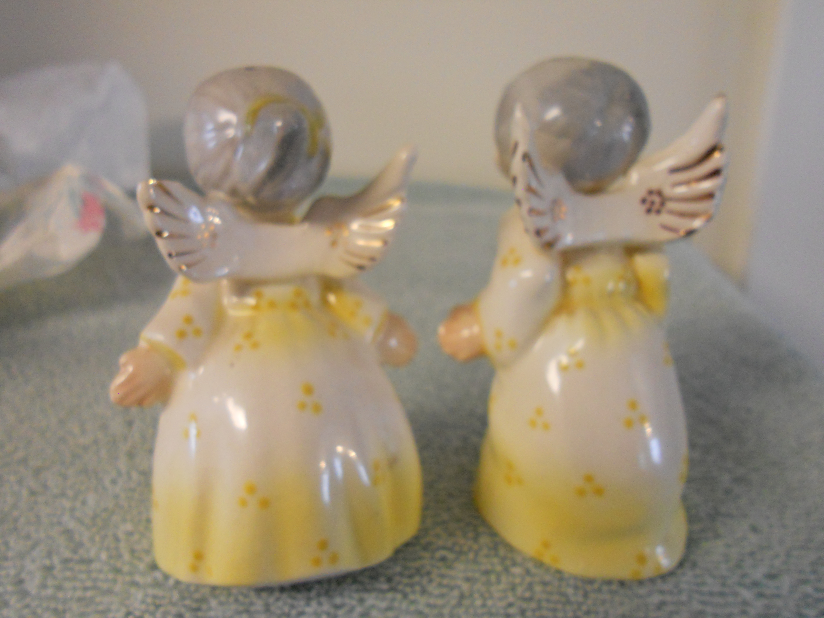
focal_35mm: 32
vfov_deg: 44.2
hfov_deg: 56.8
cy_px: 309
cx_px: 412
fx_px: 762
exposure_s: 1/30
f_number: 3.5
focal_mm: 5.8
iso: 400
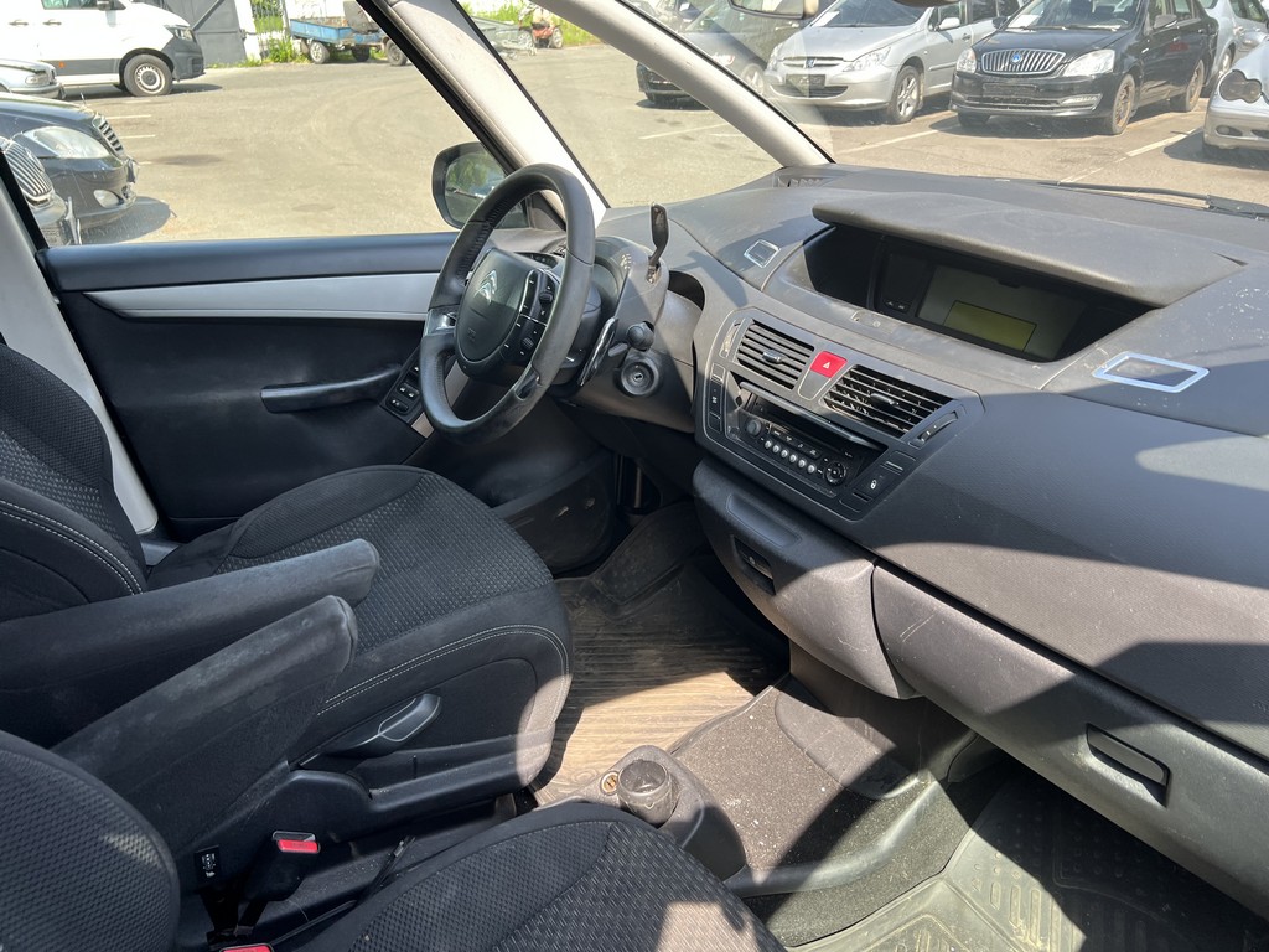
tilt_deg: -26.1
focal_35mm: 26
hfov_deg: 67.3
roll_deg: +1.3
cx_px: 634
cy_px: 476
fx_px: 953
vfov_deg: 53.1
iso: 50
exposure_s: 1/308
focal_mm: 5.7
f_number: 1.5
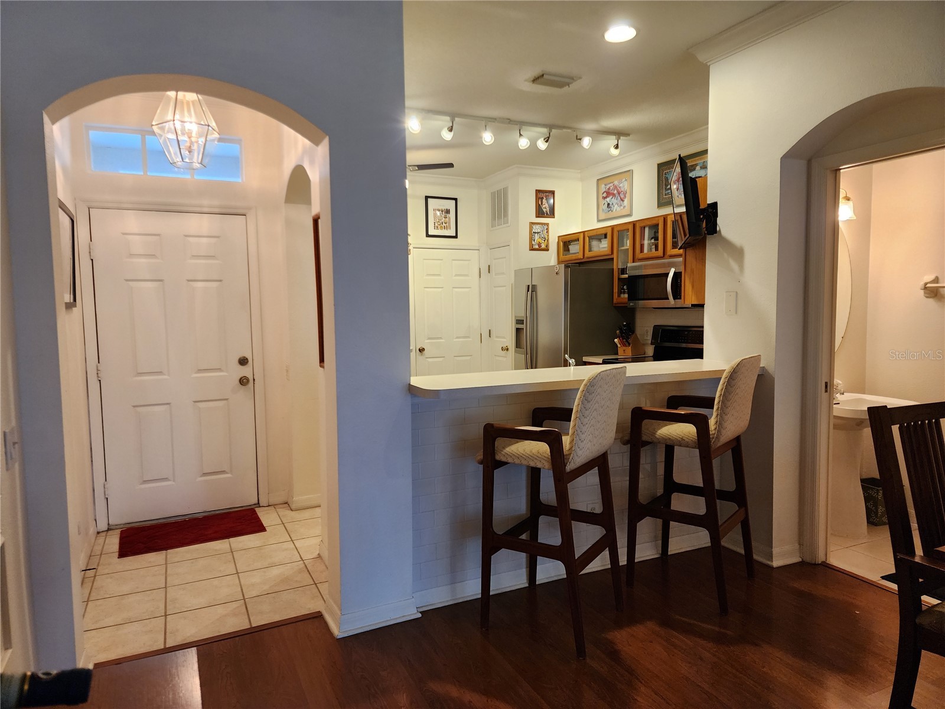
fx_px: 628
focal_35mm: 23
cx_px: 472
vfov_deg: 58.9
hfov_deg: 73.9
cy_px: 354
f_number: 1.8
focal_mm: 6.4
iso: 320
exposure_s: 1/120
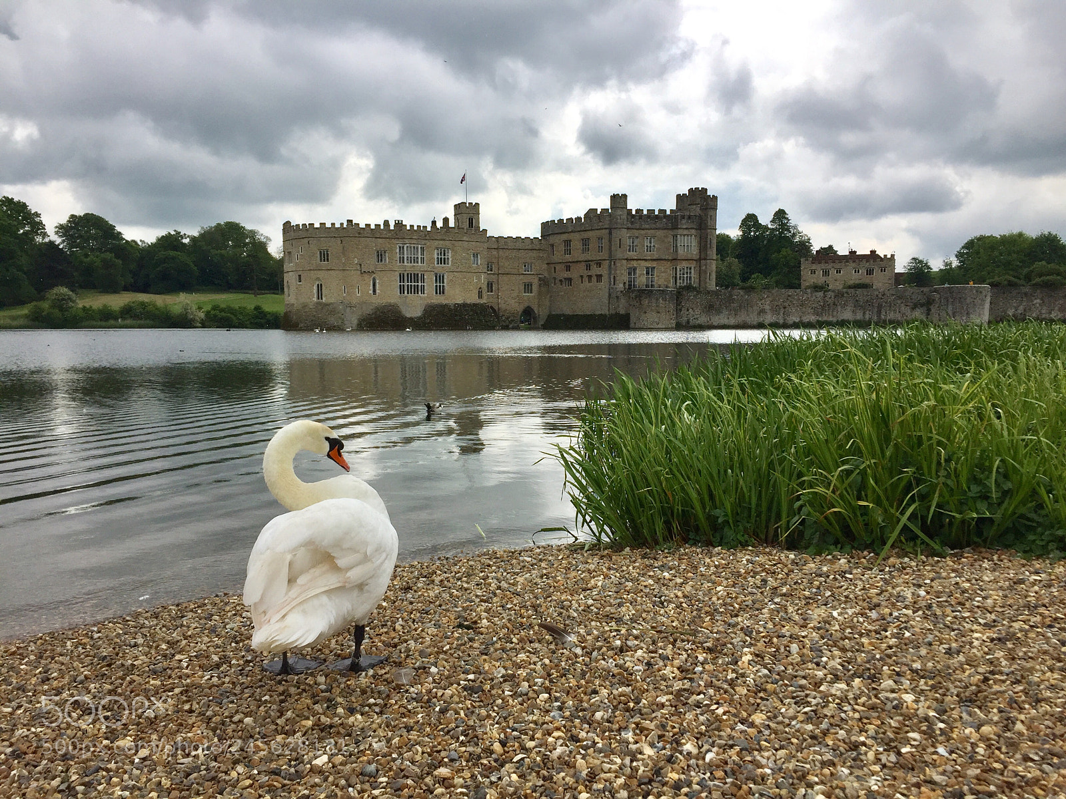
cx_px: 533
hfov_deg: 61.7
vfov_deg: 48.2
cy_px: 400
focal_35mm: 29
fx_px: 893
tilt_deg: -5.9
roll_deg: -1.7
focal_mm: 4.15
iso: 32
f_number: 2.2
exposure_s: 1/2326
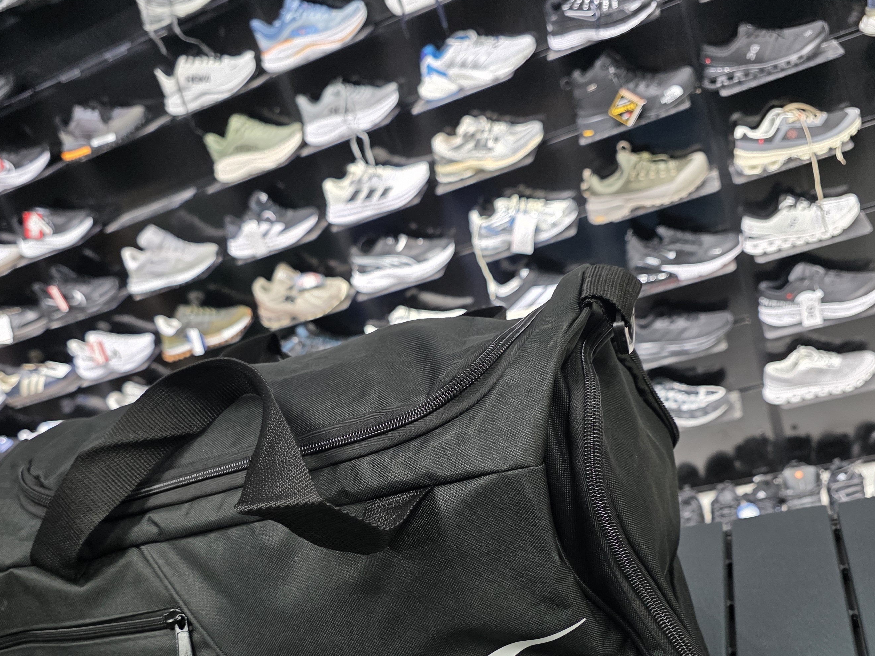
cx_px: 398
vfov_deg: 39.7
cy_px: 479
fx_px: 885
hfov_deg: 52.6
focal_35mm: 35
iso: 160
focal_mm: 6.3
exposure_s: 1/100
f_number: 1.7
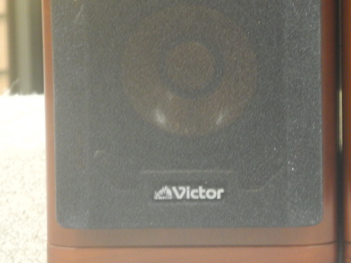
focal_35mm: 281
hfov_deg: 7.0
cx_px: 346
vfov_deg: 5.3
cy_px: 39
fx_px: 2850
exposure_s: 1/3.7
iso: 400
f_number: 5
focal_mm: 28.9
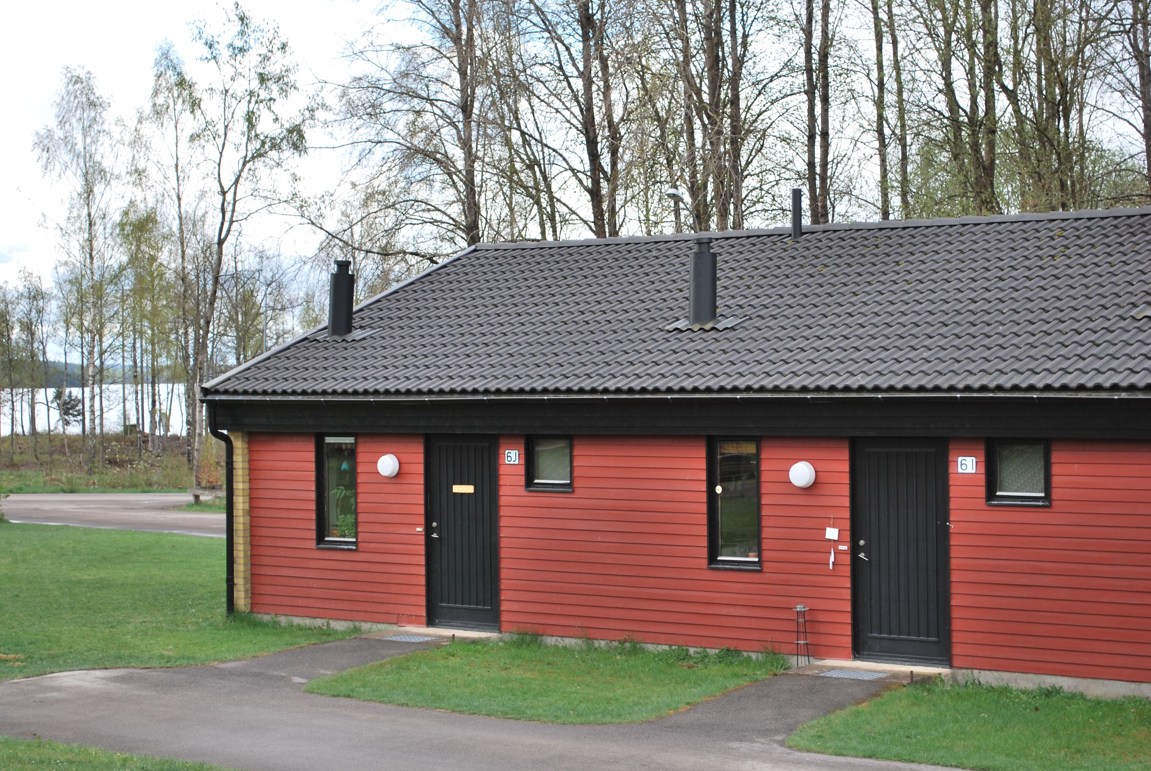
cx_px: 576
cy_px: 386
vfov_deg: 20.7
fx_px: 2113
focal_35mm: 66
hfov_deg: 30.5
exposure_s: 1/160
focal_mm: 44
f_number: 6.3
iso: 100
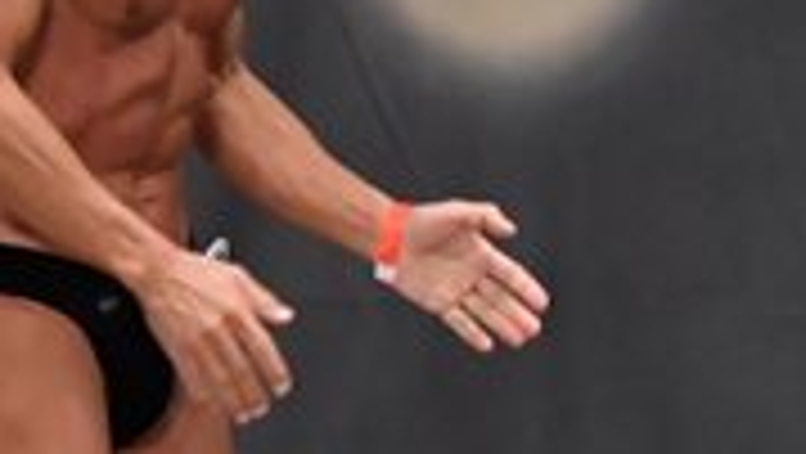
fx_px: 18137
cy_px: 324
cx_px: 718
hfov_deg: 2.5
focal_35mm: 848
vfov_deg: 1.4
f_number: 5.6
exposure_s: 1/400
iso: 5000
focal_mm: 125
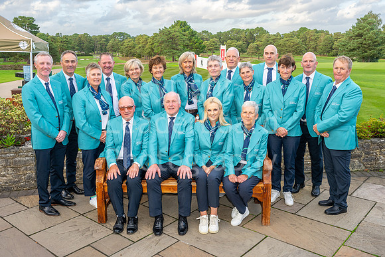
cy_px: 129
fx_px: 361
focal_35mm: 34
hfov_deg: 56.1
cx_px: 185
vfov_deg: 39.2
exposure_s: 1/100
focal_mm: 28.5
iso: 200
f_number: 7.1
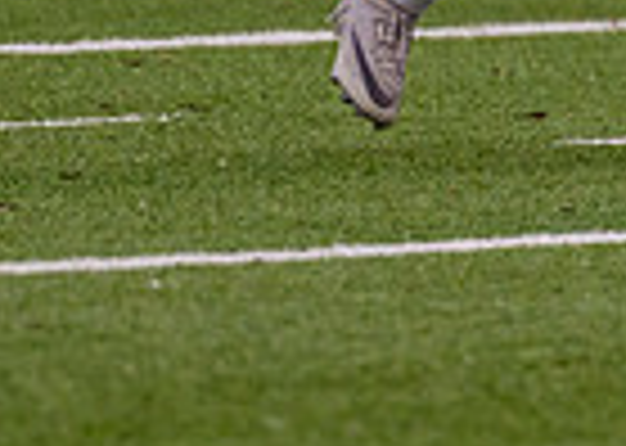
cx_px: 1513
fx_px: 32504
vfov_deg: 0.8
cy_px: -552
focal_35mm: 1830
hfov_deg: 1.1
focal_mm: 280
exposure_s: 1/1600
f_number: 4
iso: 800
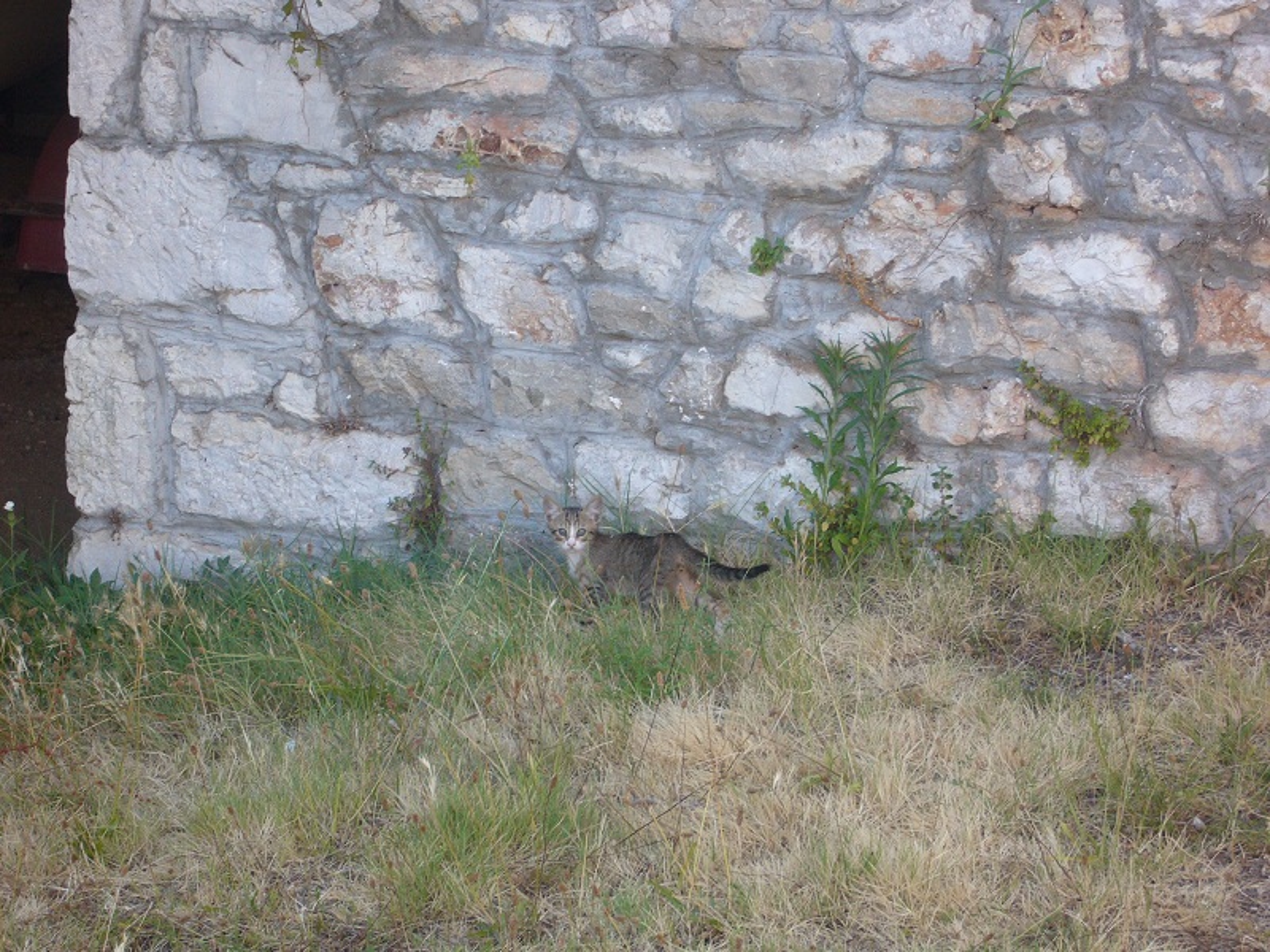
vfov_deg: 14.1
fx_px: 3852
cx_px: 635
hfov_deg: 18.7
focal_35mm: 105
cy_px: 476
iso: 80
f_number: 5
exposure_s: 1/25
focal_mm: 17.4
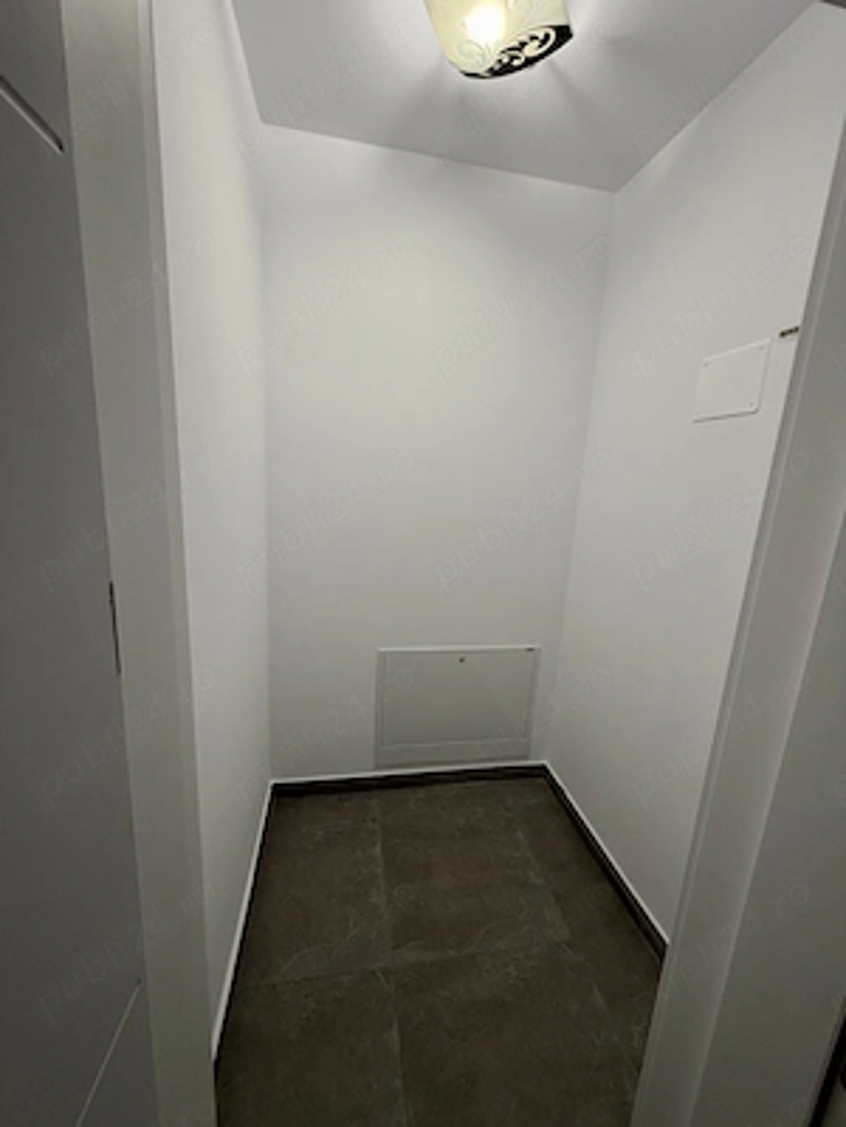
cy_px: 564
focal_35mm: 14
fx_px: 456
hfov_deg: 85.7
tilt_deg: -11.9
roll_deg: -4.1
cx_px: 423
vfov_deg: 102.1
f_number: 2.2
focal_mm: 2.22
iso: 160
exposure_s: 1/100
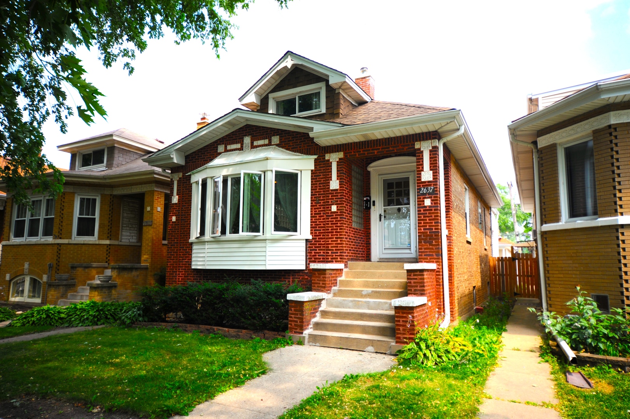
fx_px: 420
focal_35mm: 24
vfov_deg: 53.1
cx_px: 315
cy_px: 210
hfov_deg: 73.8
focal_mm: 24
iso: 400
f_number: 4.5
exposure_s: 1/500
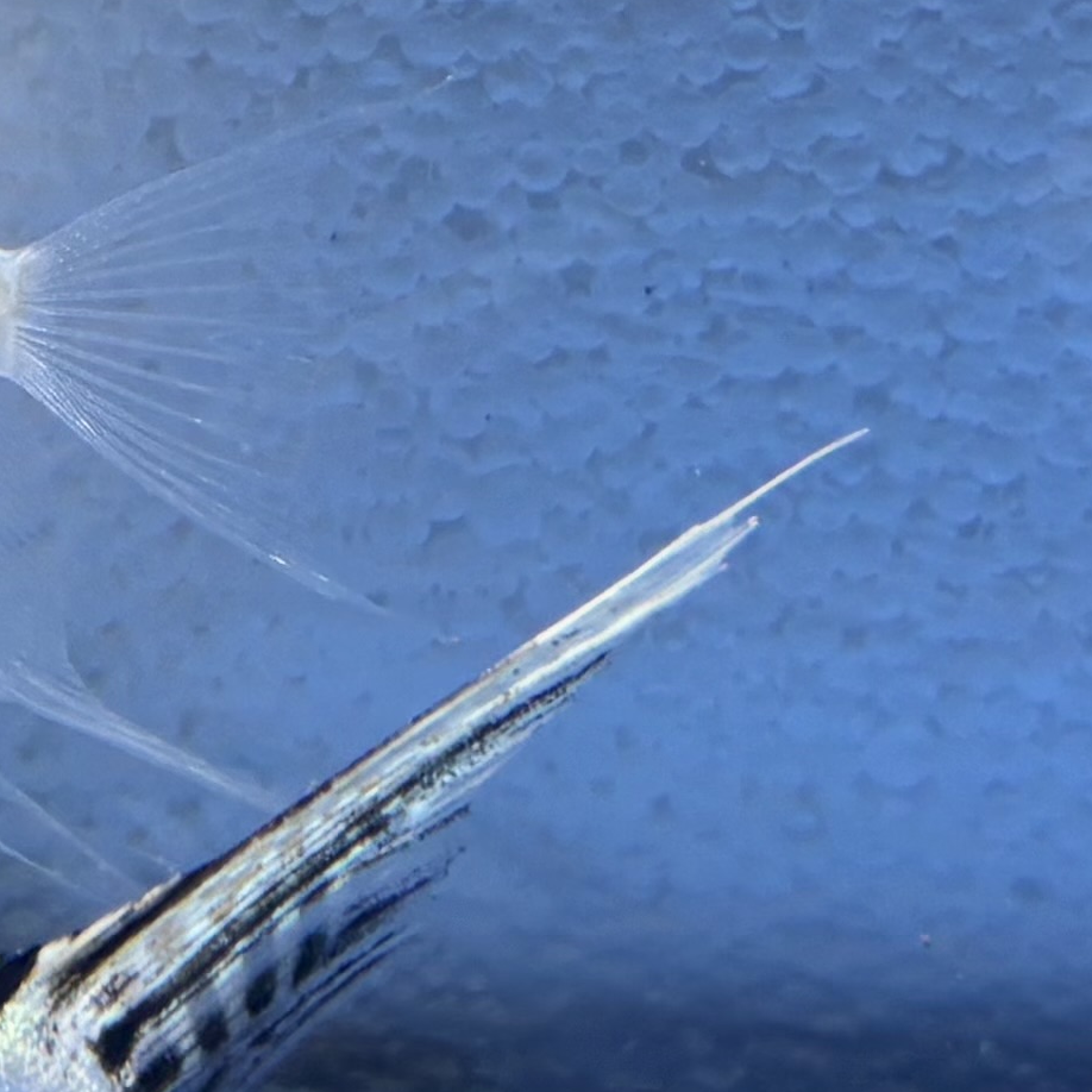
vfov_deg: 12.2
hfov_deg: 11.9
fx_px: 5104
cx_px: -338
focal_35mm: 143
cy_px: 285
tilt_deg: -21.6
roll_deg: +0.6
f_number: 1.6
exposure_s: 1/121
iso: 64
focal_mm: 5.96
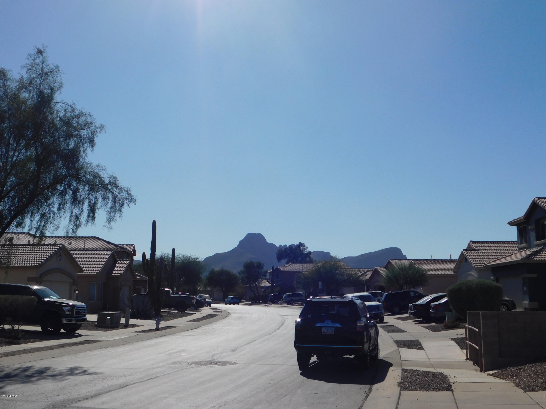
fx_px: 631
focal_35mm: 40
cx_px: 273
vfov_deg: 36.0
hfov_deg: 46.8
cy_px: 204
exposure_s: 1/1000
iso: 125
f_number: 7.2
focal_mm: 7.1
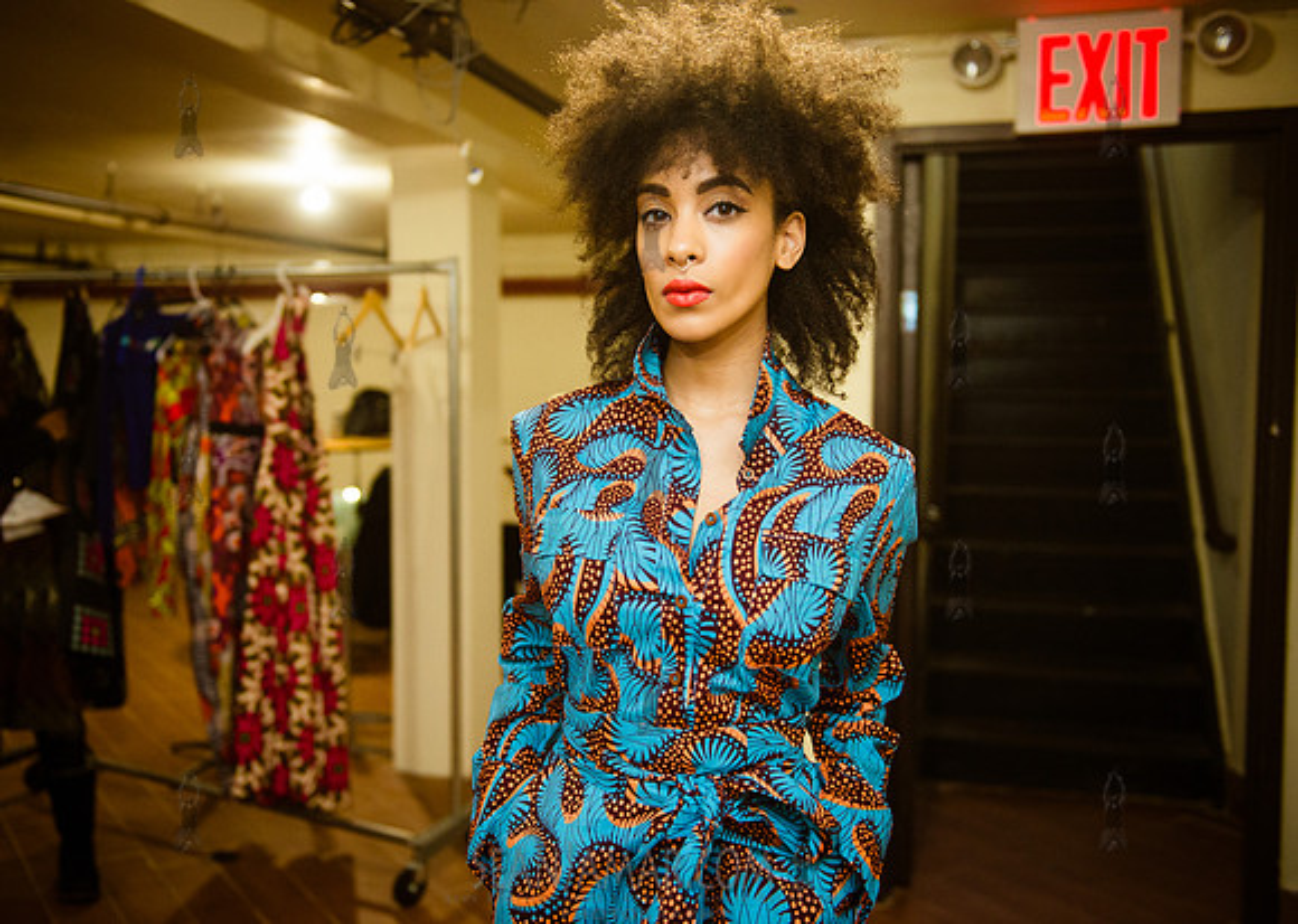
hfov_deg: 50.1
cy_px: 462
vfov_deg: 36.9
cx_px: 605
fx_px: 1386
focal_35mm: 38
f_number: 2.8
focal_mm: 36
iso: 2500
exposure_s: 1/200
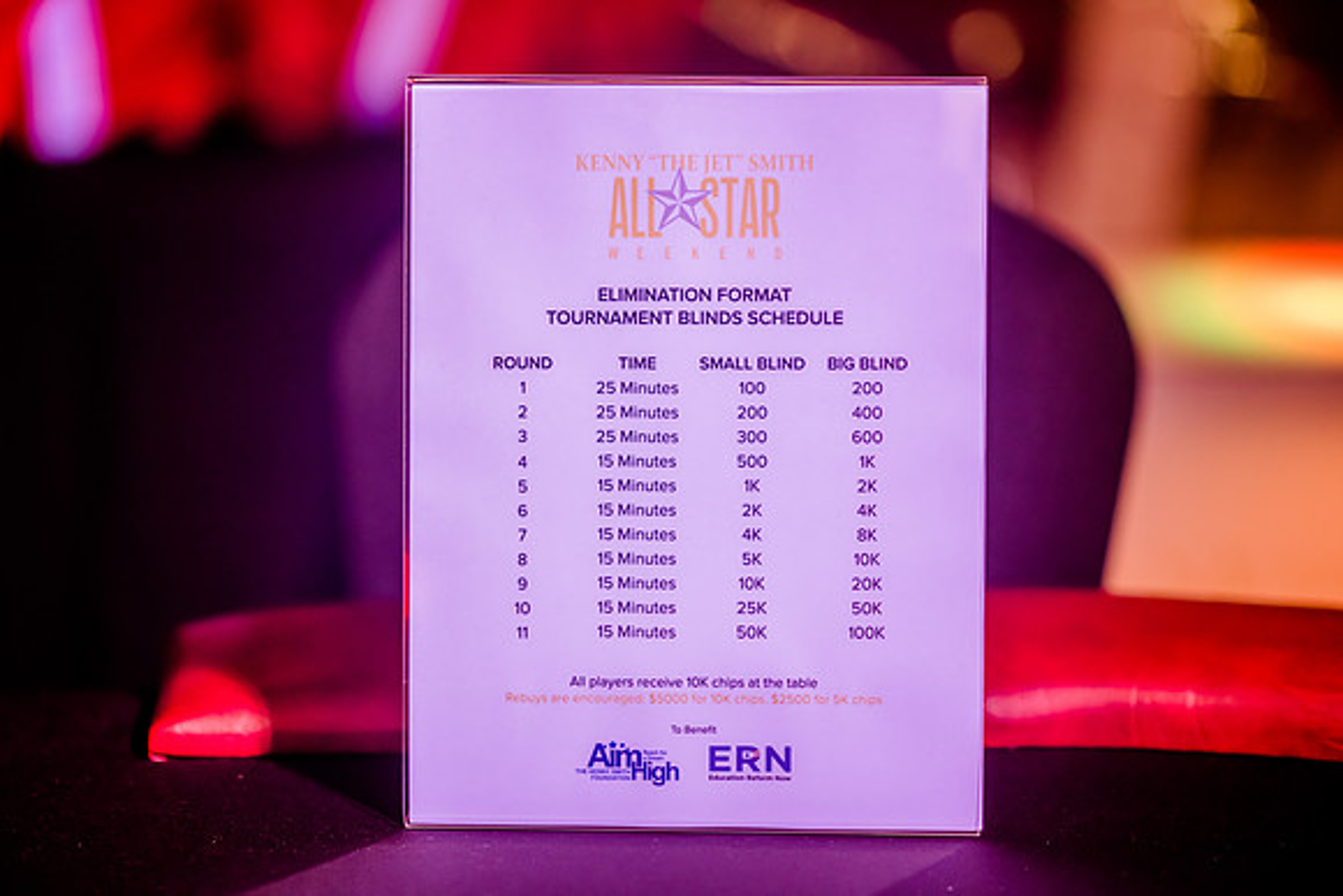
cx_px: 670
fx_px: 3949
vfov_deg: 12.9
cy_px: 448
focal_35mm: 106
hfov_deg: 19.3
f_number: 2
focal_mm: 105
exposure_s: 1/500
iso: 1600
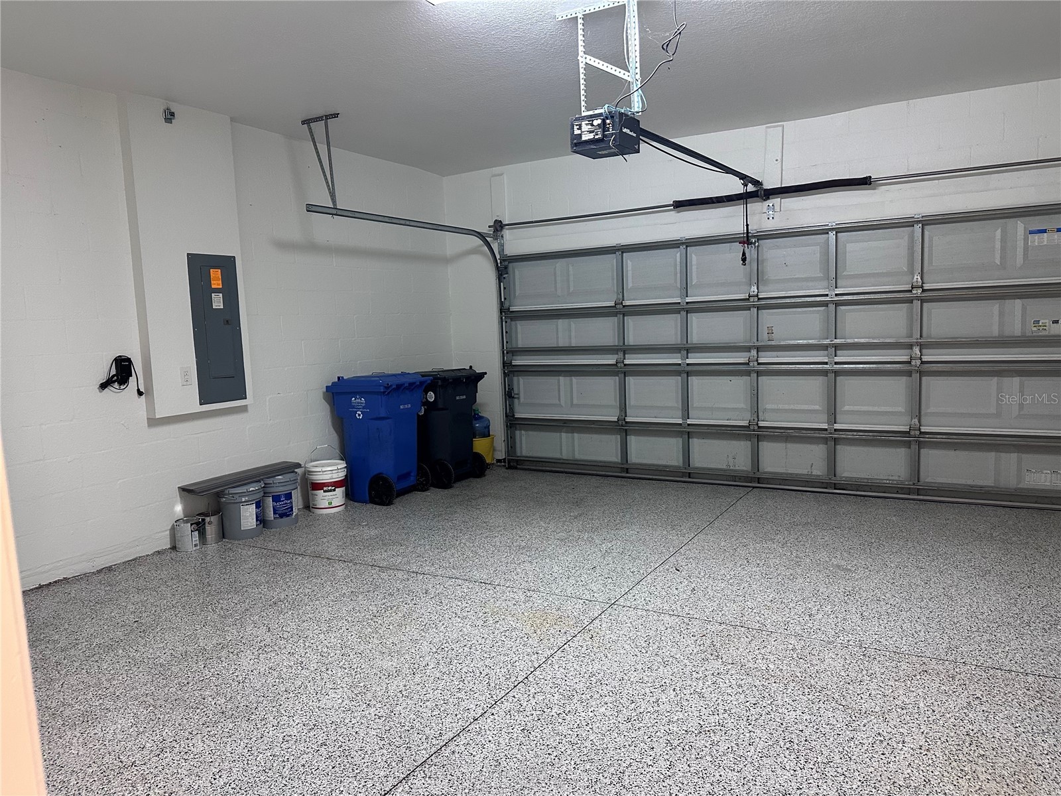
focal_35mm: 24
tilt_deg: -6.2
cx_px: 530
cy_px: 398
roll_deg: +2.8
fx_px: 736
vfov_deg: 56.8
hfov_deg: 71.6
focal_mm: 6.86
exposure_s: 1/60
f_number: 1.78
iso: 320
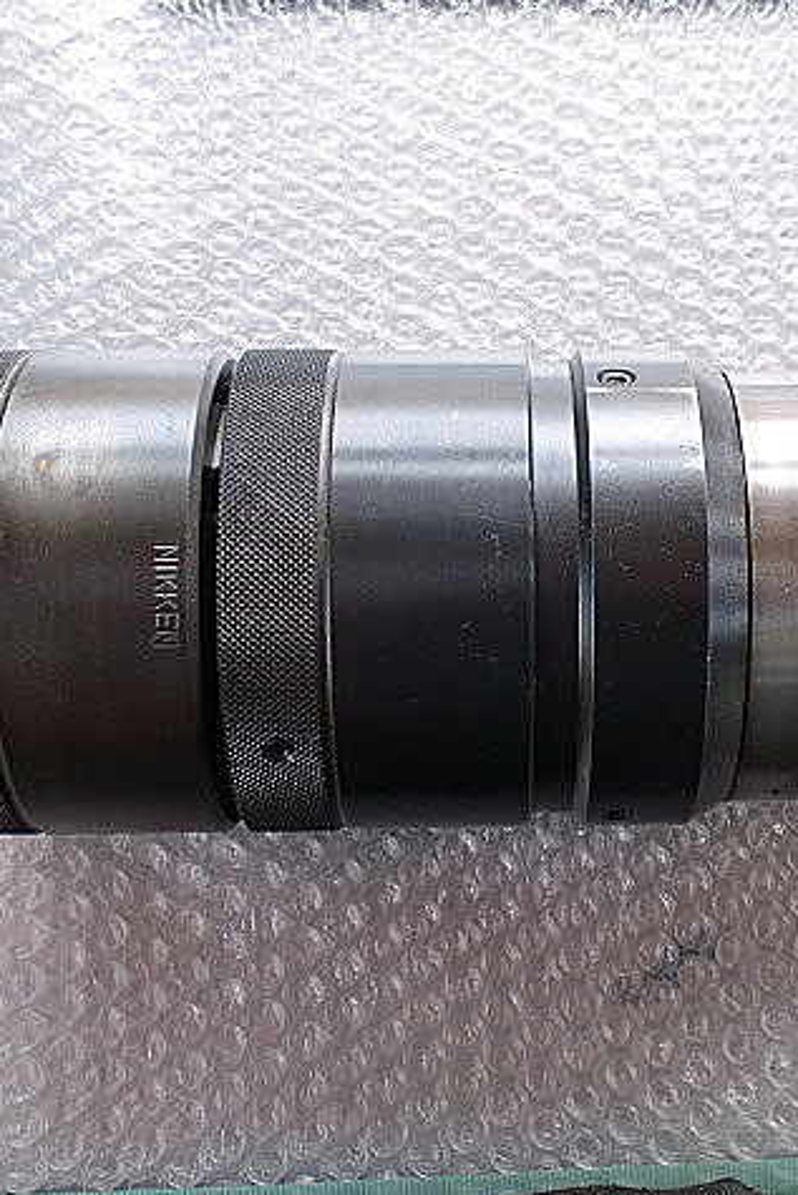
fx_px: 1628
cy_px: 601
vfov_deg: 40.3
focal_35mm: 49
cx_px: 559
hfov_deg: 27.3
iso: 80
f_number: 3.1
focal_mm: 6.3
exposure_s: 1/60
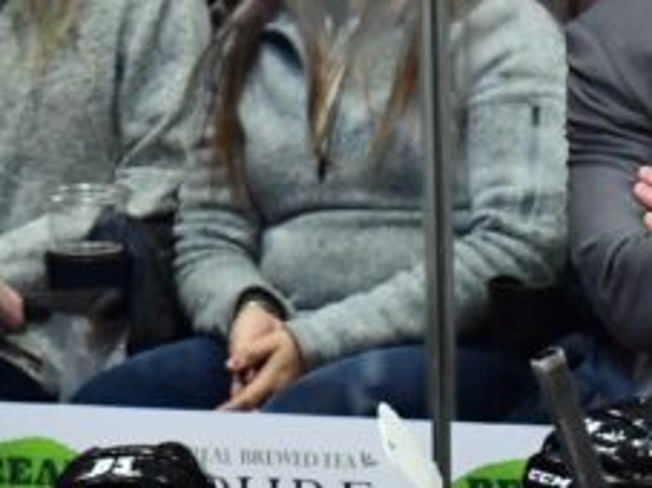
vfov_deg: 0.6
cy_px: 245
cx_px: 827
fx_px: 48965
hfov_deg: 0.8
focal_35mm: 2601
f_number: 3.2
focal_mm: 400
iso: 2500
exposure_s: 1/2000
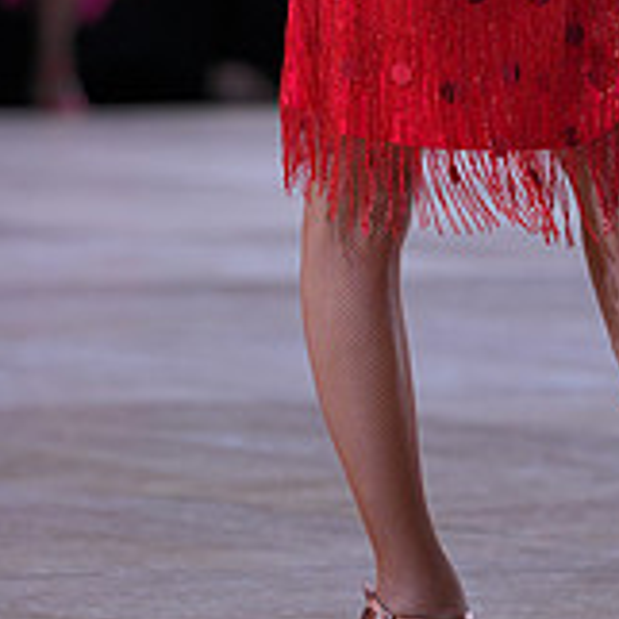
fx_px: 12402
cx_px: 494
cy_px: -258
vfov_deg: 2.9
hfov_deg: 2.9
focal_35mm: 613
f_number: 4
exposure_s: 1/400
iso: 640
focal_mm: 200
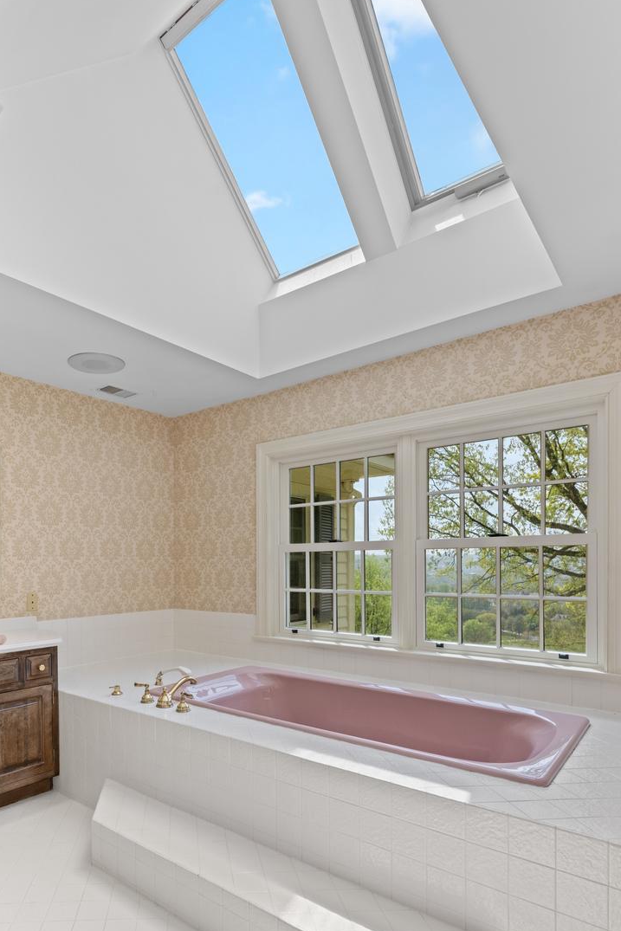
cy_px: 541
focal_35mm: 20
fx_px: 517
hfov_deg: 60.4
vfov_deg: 83.3
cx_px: 205
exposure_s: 1/160
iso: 400
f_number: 8
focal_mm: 14
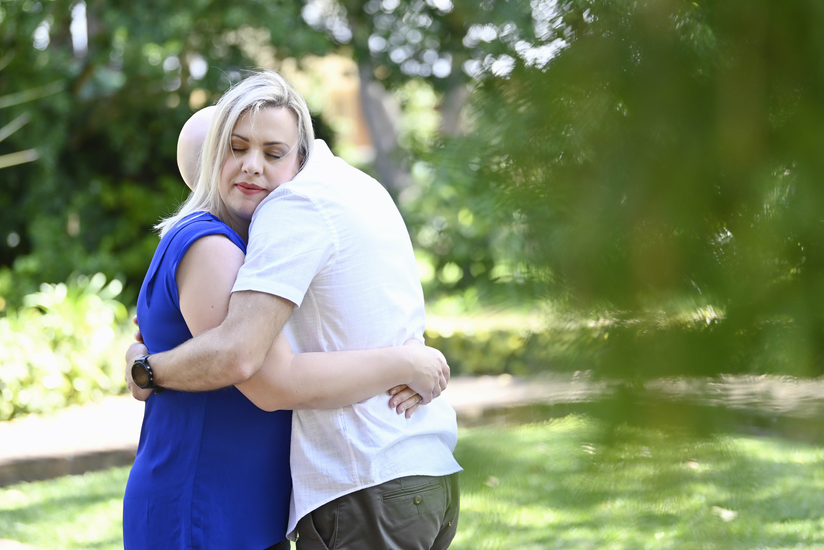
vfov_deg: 13.0
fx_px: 2403
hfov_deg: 19.5
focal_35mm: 105
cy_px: 275
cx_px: 412
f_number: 2.8
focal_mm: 105
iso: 1000
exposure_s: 1/800
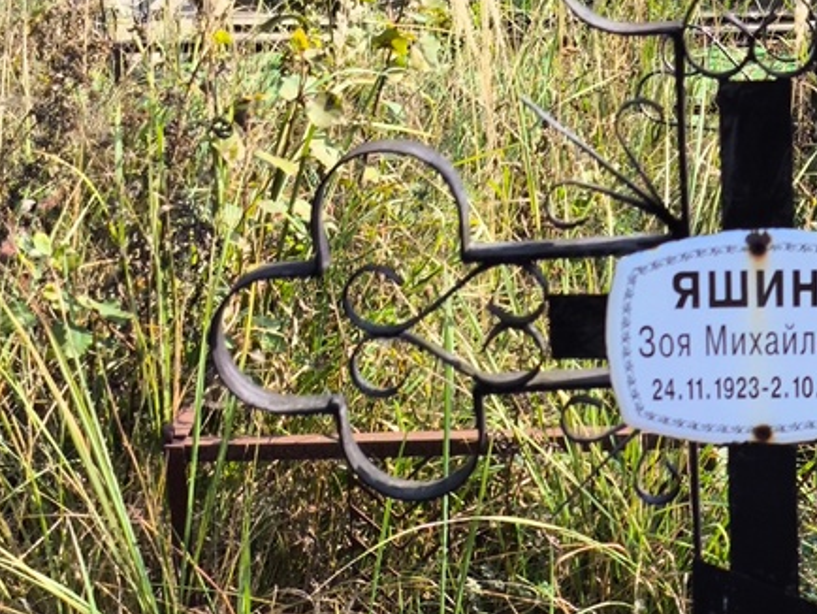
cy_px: 379
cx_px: 737
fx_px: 2173
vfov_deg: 16.1
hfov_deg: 20.8
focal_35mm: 92
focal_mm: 4.71
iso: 50
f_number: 1.7
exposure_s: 1/438
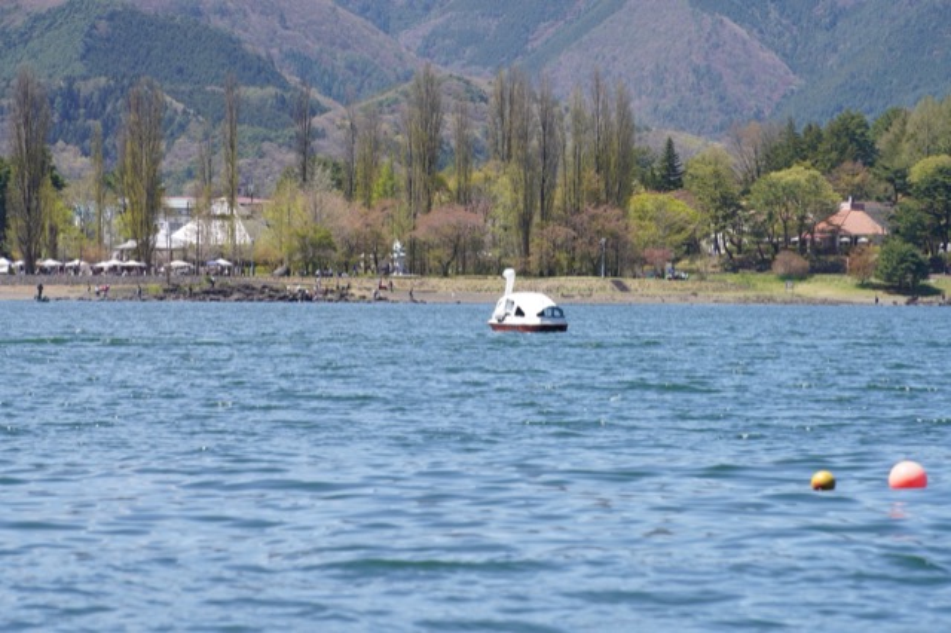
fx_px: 5280
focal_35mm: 200
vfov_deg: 6.9
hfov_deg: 10.3
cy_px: 316
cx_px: 476
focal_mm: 200
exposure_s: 1/100
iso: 100
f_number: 10
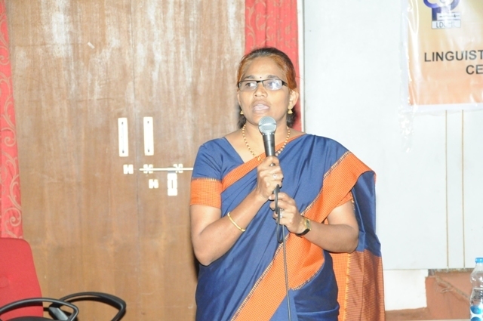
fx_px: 1507
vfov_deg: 12.1
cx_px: 242
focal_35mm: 112
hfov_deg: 18.2
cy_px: 160
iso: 3200
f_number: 6.3
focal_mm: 75
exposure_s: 1/125
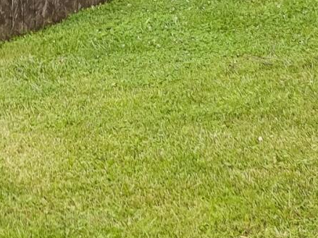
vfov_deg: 8.5
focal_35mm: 164
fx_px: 1506
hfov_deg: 11.7
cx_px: -122
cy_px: -277
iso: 130
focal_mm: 12.3
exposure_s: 1/20
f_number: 2.8
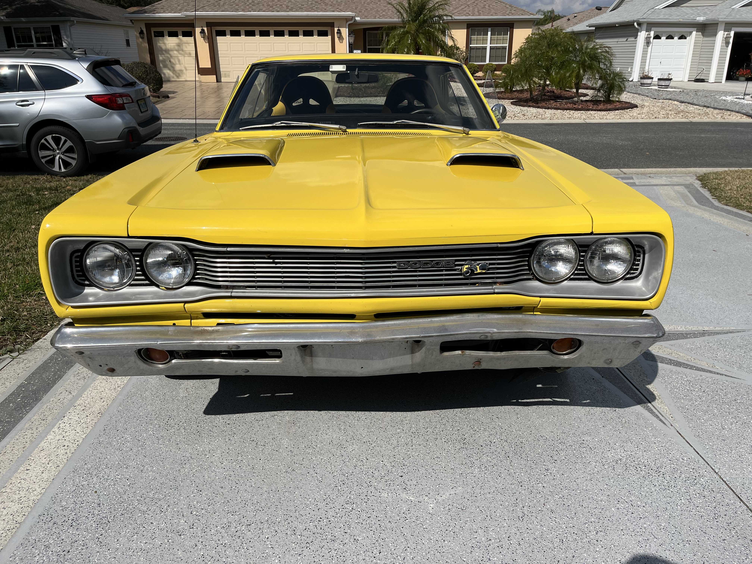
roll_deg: -0.4
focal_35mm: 26
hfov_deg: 67.3
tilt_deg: -22.1
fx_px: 565
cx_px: 376
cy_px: 282
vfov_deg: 53.1
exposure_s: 1/9091
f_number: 1.6
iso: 50
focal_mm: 5.1
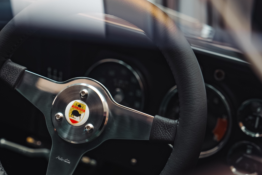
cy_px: 139
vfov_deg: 13.0
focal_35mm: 105
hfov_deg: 19.3
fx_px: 764
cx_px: 59
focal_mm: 55
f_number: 2.8
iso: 1250
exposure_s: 1/30
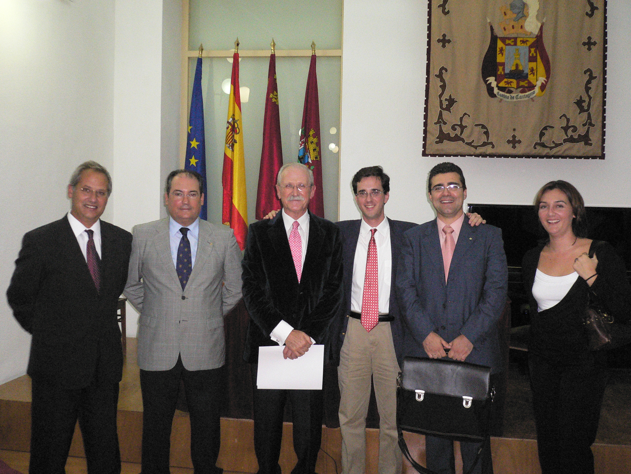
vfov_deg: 35.1
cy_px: 237
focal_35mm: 41
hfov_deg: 45.8
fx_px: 747
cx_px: 316
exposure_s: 1/60
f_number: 3.1
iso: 400
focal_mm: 6.8
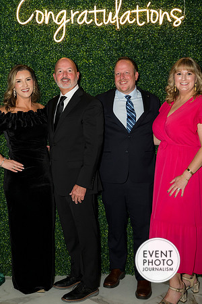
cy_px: 152
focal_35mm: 53
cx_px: 101
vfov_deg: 37.5
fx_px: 446
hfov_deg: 25.5
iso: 640
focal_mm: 53
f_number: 5
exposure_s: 1/160
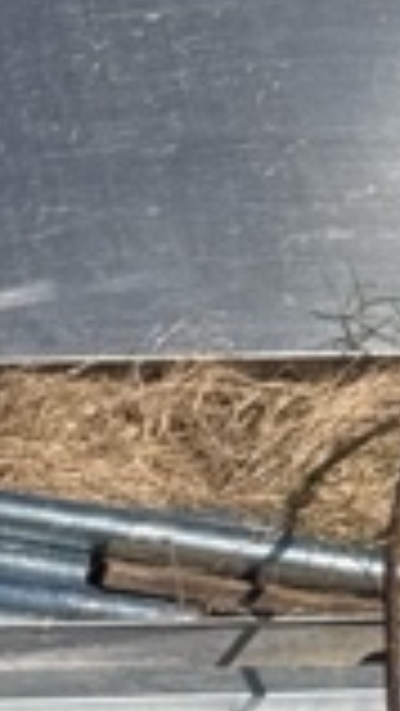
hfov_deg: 6.8
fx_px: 3183
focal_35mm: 169
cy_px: 1030
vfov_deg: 12.2
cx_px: -544
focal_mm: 6.76
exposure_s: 1/9009
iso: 80
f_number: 1.78
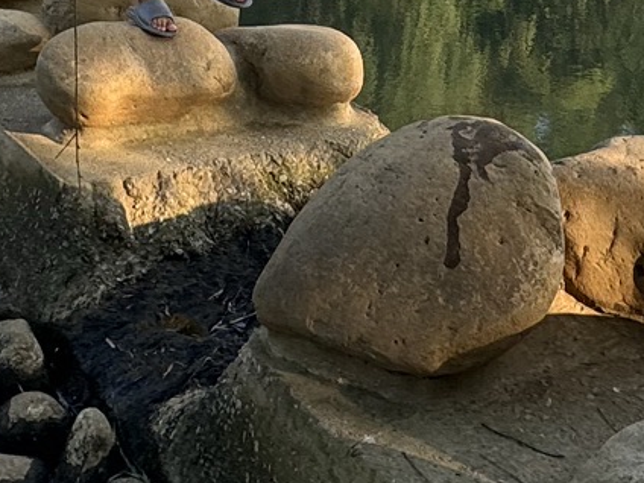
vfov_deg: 18.6
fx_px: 1228
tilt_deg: +3.8
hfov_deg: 29.4
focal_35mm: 66
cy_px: -316
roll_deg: -2.9
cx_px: 354
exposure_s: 1/501
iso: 40
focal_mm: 2.22
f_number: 2.2
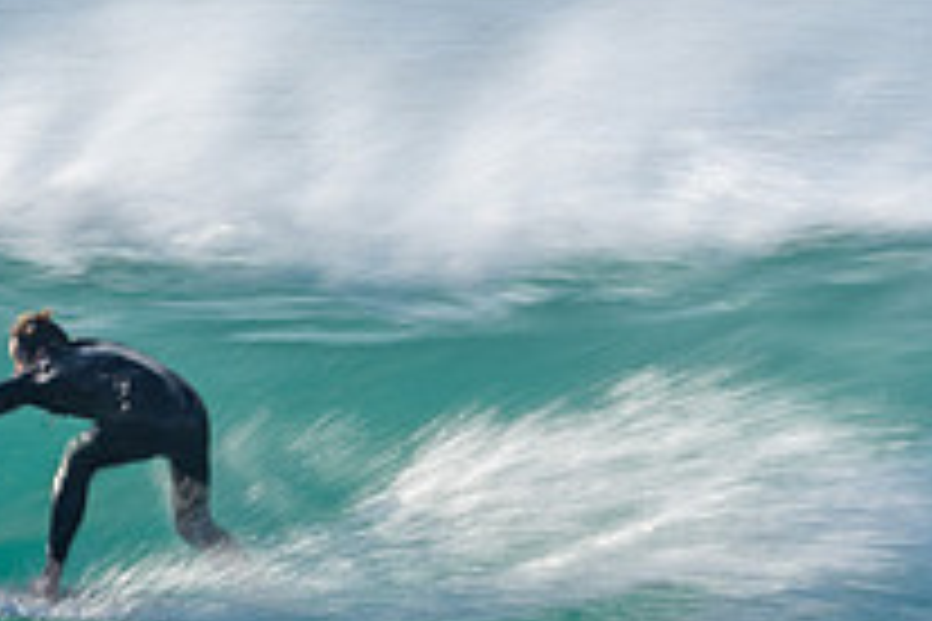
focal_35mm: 2099
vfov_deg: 0.7
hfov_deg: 1.0
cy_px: 673
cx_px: 158
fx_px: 54337
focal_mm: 500
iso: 100
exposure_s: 1/40
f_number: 22
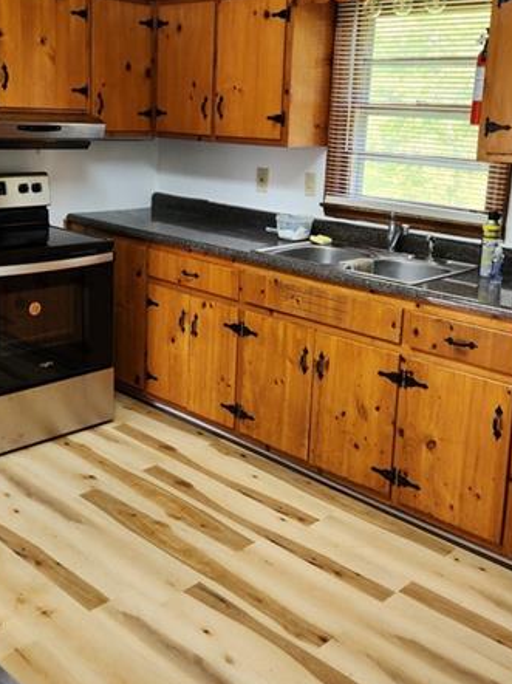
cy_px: 275
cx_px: 230
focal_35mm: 40
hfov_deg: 35.9
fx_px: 790
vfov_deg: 46.6
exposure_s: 1/60
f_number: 1.8
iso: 160
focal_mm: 5.4
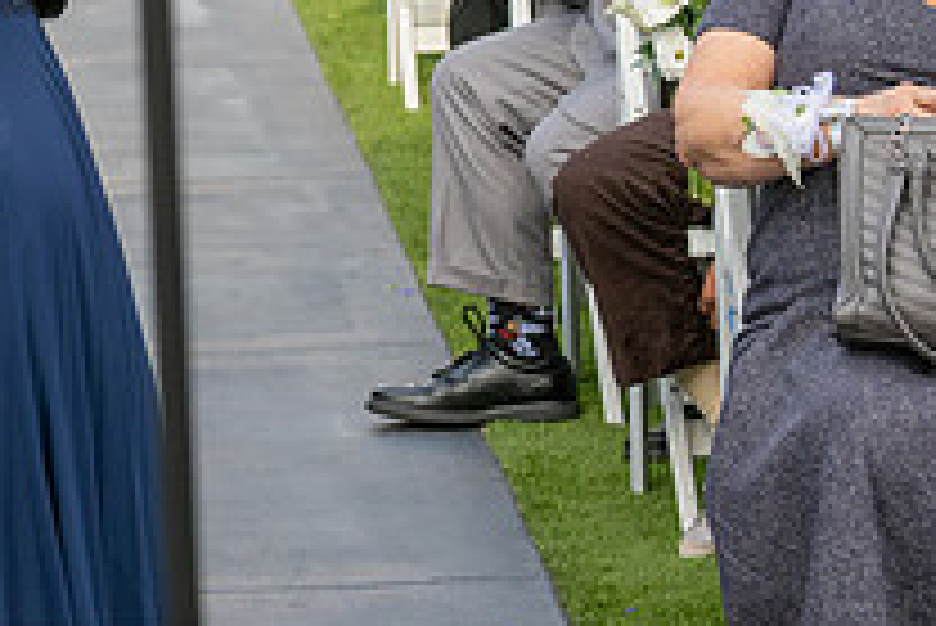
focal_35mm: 273
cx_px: -225
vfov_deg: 5.0
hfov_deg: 7.5
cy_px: -214
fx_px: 7103
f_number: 6.3
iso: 400
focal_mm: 98
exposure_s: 1/400
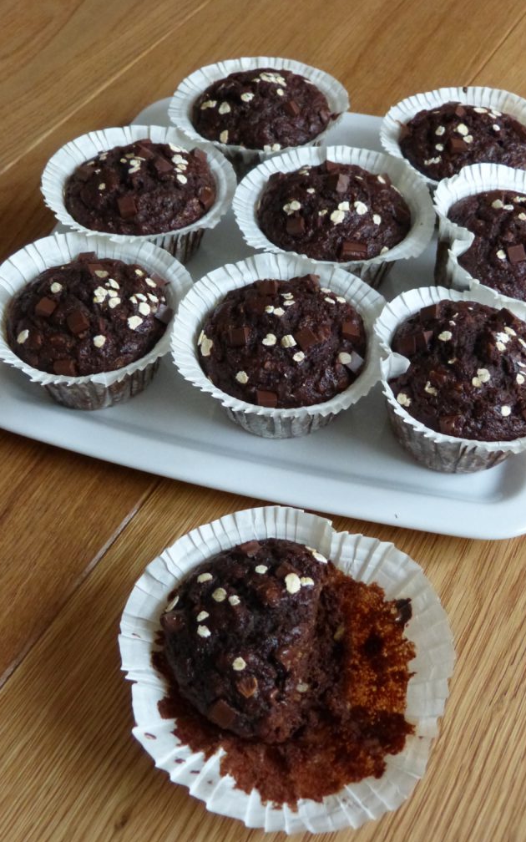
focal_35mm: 42
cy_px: 424
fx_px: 963
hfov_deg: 30.5
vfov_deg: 47.2
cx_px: 294
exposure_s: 1/40
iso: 800
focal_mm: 6.7
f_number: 3.1
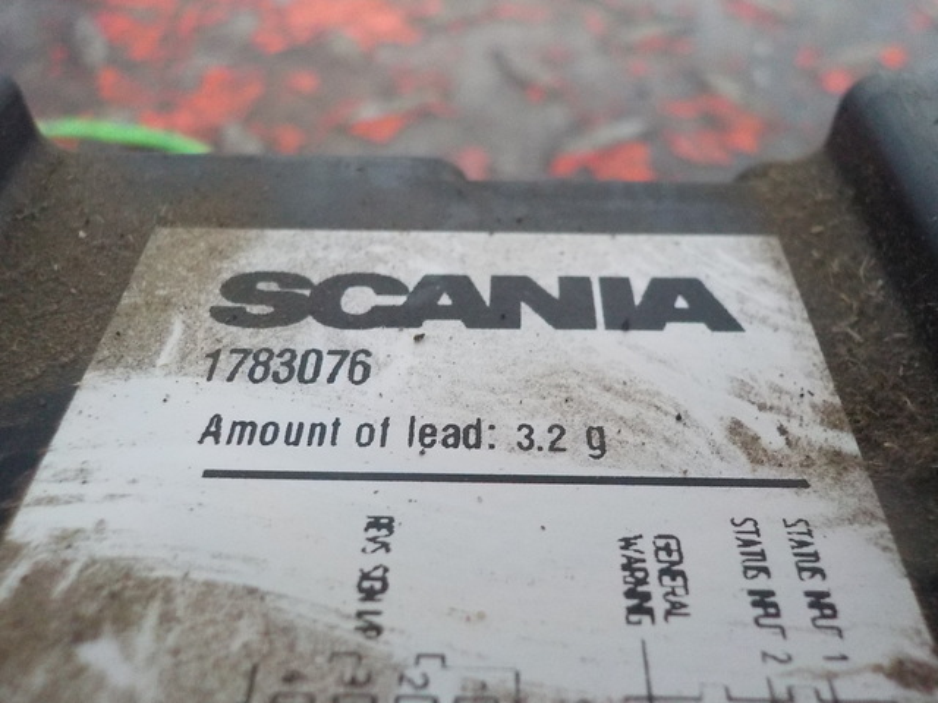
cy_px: 352
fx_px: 813
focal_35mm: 30
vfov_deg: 46.8
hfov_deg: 60.0
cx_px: 469
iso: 800
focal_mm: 4.1
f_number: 3.3
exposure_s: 1/50
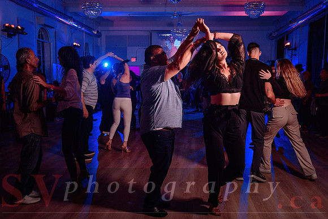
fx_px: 326
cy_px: 122
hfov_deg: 53.4
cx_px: 175
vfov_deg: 37.1
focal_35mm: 36
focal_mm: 32
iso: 800
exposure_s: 1/60
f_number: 3.2
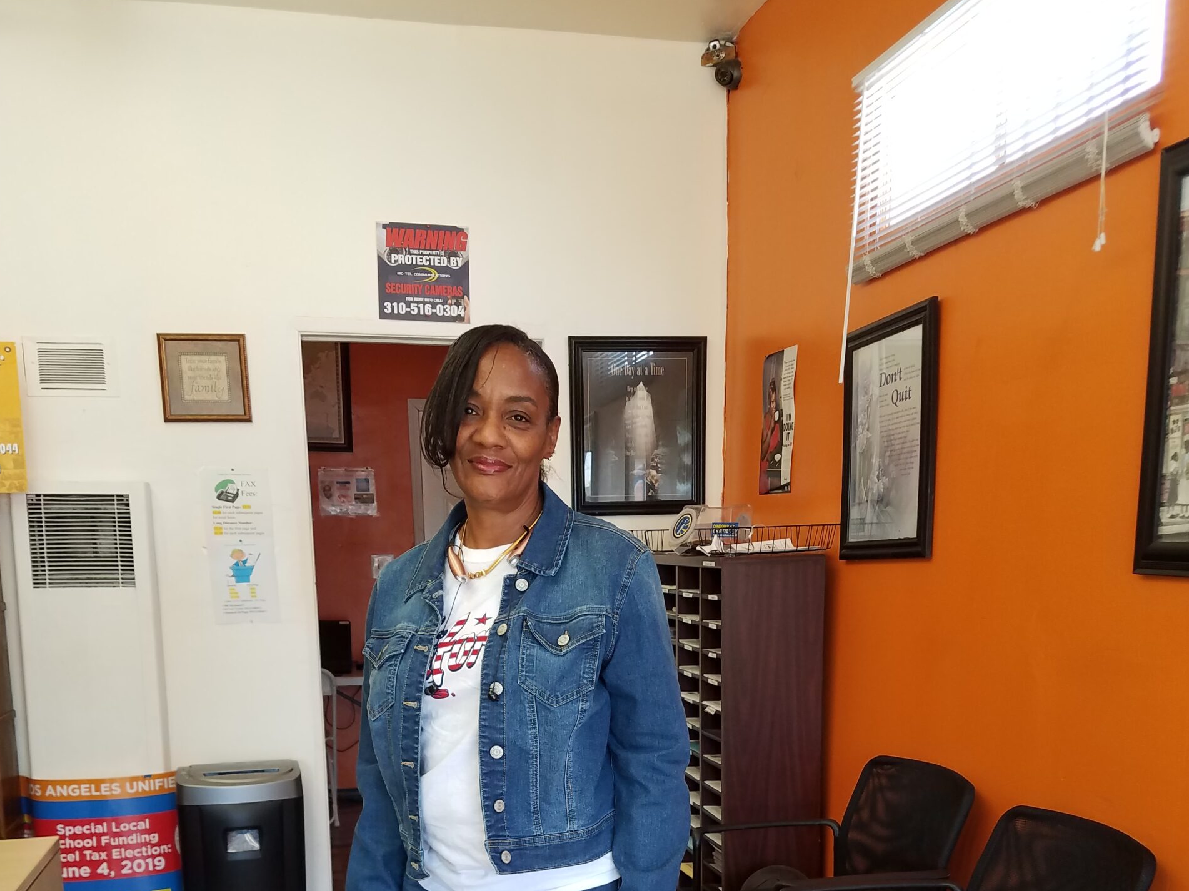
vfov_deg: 38.5
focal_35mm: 35
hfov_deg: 52.6
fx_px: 1202
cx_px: 591
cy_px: 766
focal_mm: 4.2
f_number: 1.7
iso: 64
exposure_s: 1/60
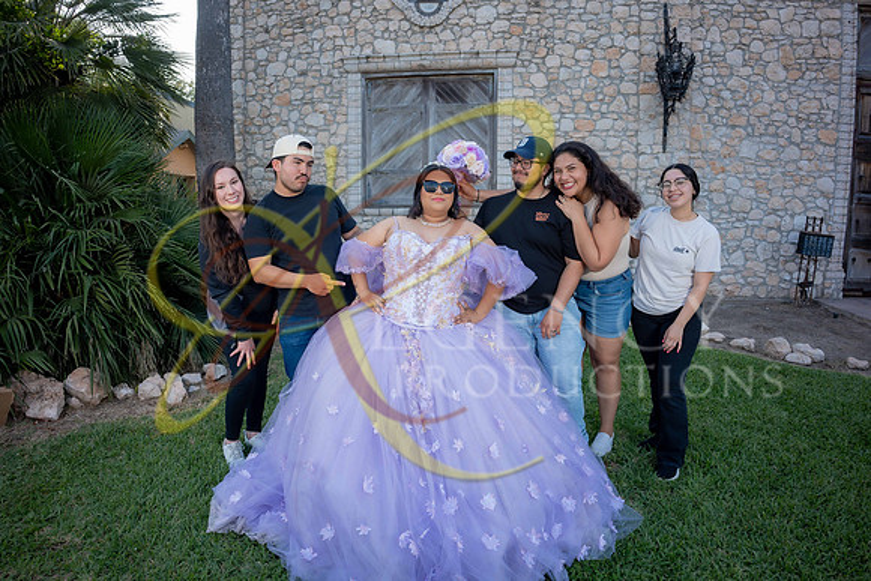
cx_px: 436
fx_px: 484
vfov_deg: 62.0
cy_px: 290
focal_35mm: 20
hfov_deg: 84.0
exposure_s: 1/400
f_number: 2.8
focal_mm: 20
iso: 125
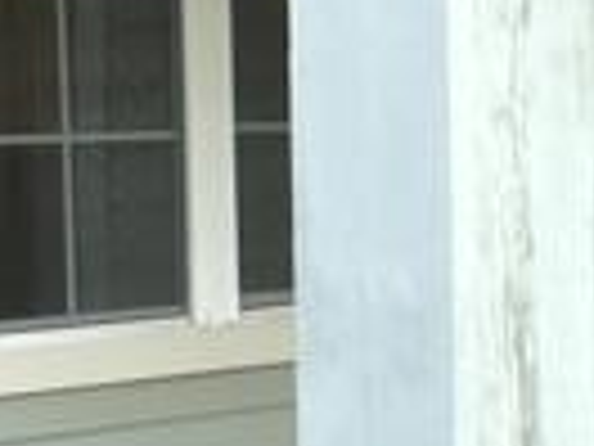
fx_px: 2420
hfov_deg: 13.9
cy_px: 302
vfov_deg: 10.5
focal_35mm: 141
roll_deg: +1.2
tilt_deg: -3.8
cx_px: 531
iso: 25
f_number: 2.2
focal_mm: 4.15
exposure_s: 1/549
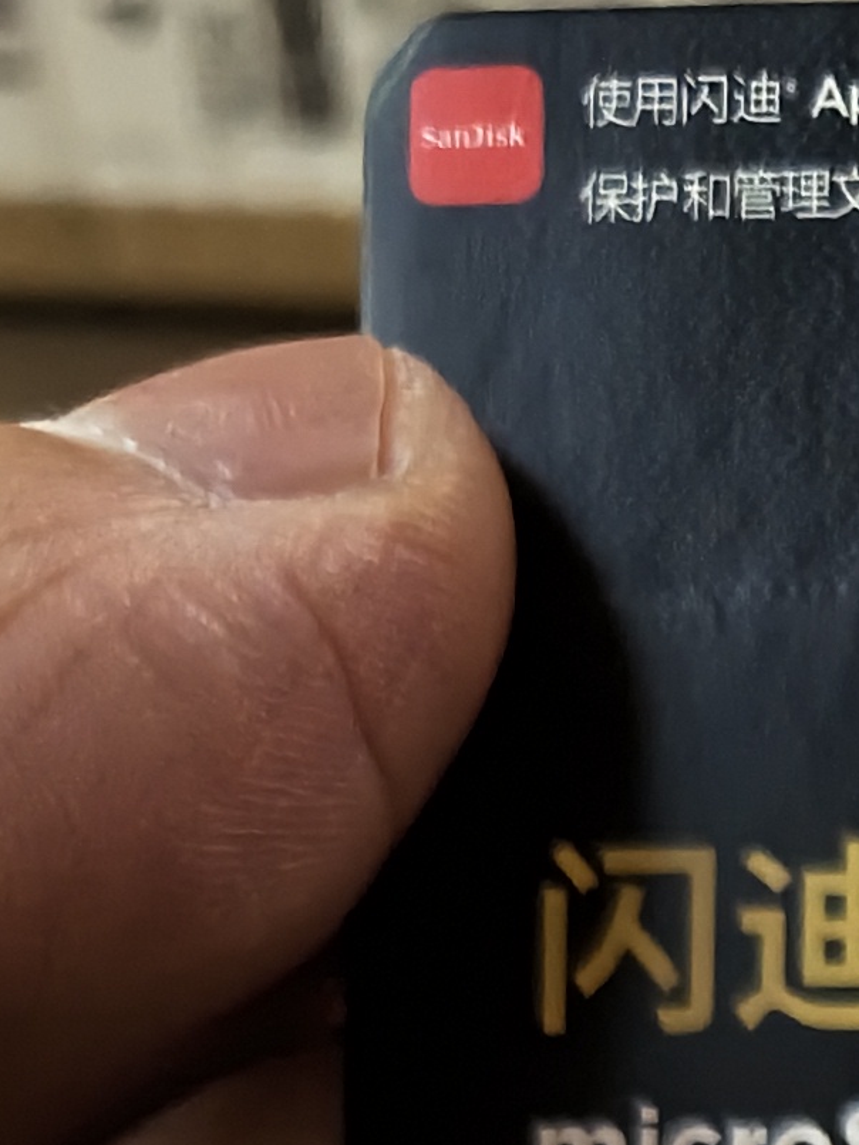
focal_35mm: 117
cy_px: 2372
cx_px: 1970
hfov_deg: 11.0
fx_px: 3870
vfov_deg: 13.9
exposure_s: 1/25
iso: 1230
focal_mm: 5.56
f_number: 1.88
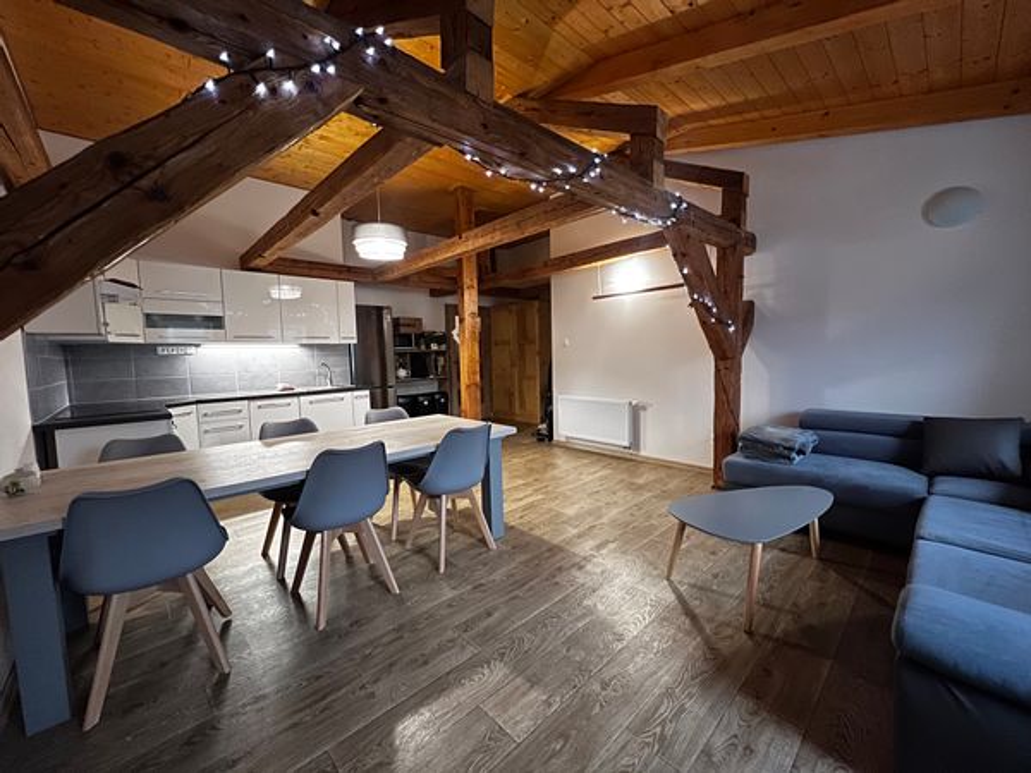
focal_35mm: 13
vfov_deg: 89.9
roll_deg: +1.8
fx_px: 387
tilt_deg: -4.7
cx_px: 516
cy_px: 386
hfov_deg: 106.2
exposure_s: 1/50
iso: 800
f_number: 1.8
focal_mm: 1.57
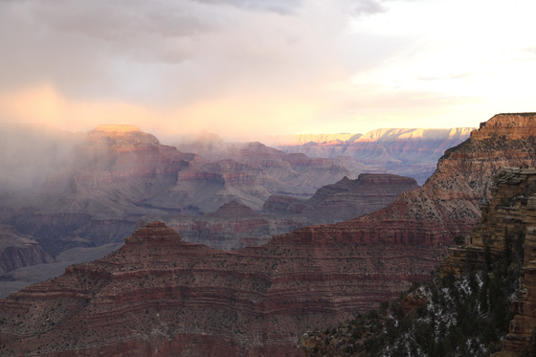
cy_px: 178
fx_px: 714
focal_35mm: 48
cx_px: 268
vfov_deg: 28.1
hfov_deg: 41.1
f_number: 8
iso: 720
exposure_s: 1/50
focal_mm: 48
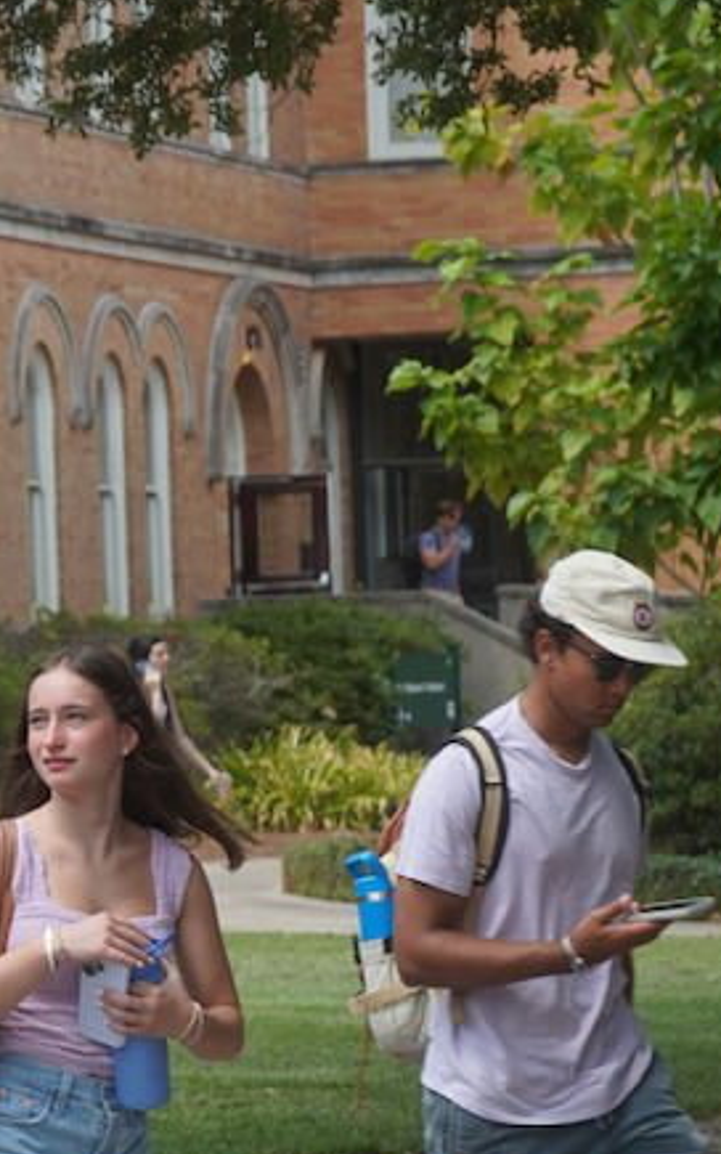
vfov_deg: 10.0
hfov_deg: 6.1
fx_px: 6600
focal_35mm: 210
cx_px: -512
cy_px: 714
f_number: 5.6
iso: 100
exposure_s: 1/200
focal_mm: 70
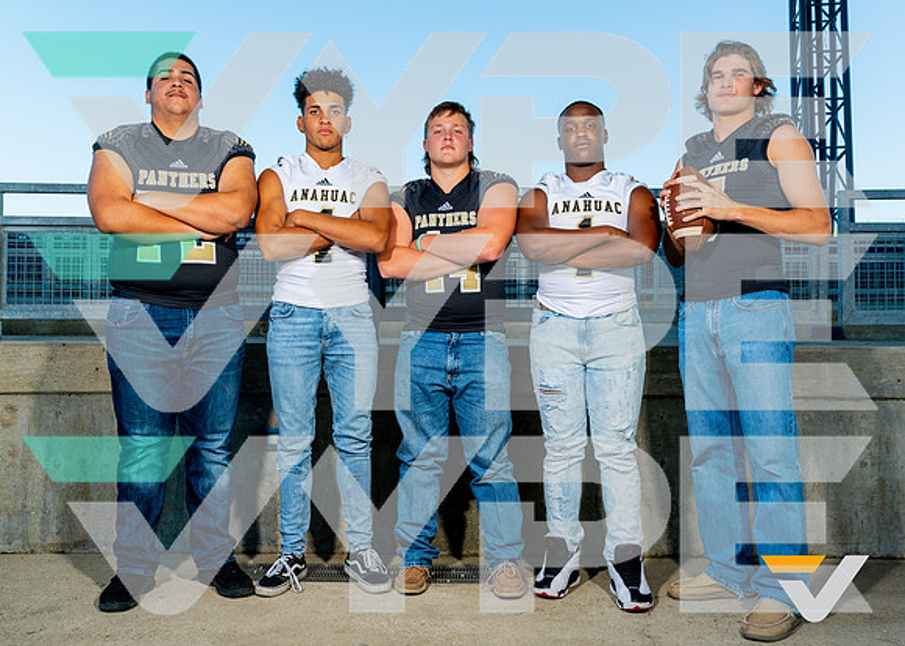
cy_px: 329
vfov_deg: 42.7
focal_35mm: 32
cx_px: 444
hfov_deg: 57.5
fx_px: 825
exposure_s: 1/125
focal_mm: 29
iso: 100
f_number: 8
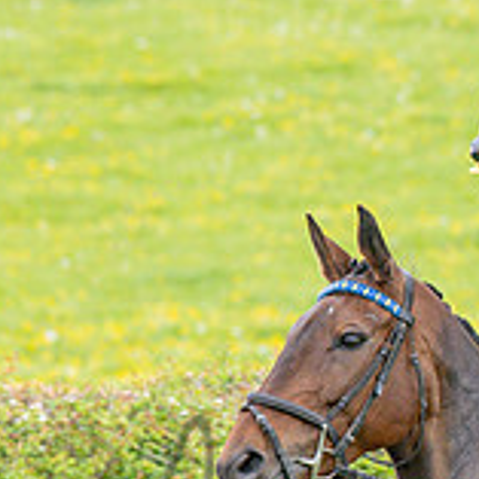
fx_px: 9017
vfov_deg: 3.0
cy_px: 577
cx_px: 618
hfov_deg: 3.0
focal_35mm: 576
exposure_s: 1/800
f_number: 4
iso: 400
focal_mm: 130
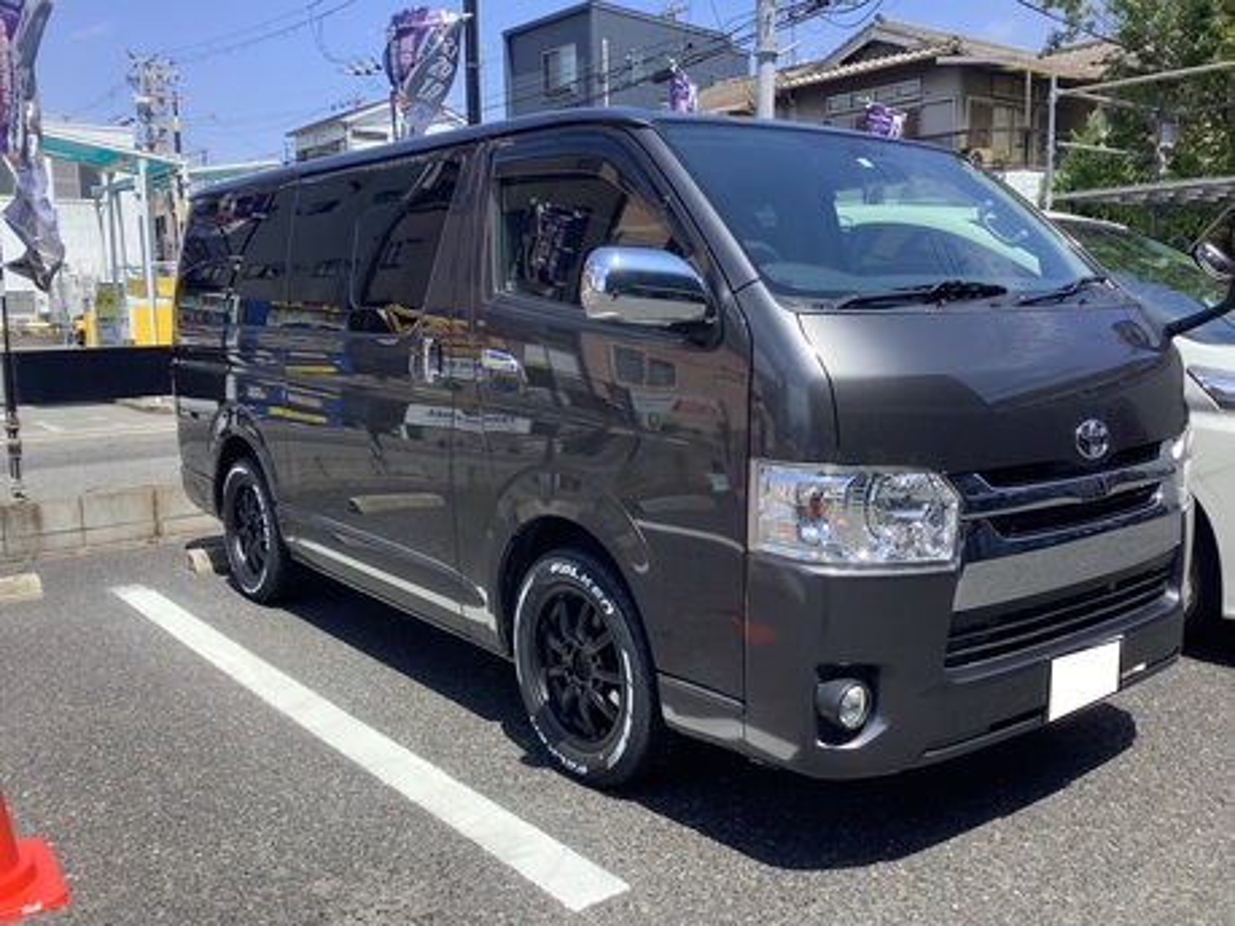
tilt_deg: -9.4
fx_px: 1106
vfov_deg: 45.4
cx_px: 618
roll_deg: -0.2
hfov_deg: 58.4
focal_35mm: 31
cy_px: 463
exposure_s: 1/631
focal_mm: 3.3
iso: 25
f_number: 2.4
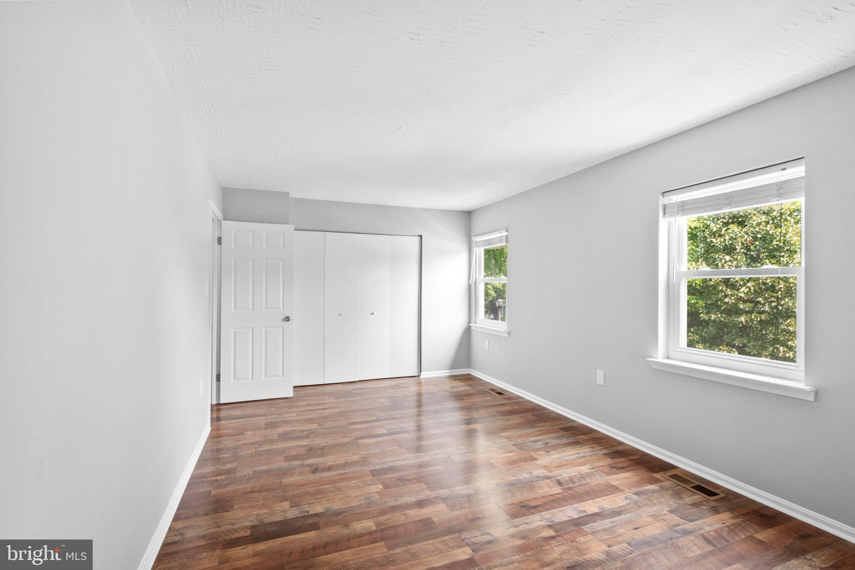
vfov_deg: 73.8
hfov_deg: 96.7
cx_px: 428
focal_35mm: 16
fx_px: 380
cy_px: 285
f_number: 8
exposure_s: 1/15
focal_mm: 16
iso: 800
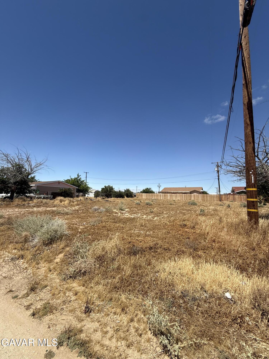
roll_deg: -1.5
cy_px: 180
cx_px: 134
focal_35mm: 14
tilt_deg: +8.6
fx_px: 145
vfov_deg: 102.1
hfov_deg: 85.7
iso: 50
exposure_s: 1/3125
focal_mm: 2.22
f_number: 2.2
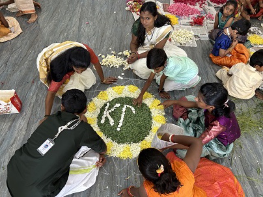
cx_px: 132
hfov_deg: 67.3
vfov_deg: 53.1
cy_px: 98
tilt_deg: -50.2
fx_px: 198
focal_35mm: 26
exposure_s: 1/50
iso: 125
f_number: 1.5
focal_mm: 5.7
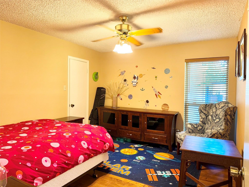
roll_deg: -0.9
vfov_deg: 56.8
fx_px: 173
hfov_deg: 71.6
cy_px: 94
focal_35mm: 24
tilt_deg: -1.1
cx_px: 124
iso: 64
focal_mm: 6.76
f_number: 1.78
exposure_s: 1/17
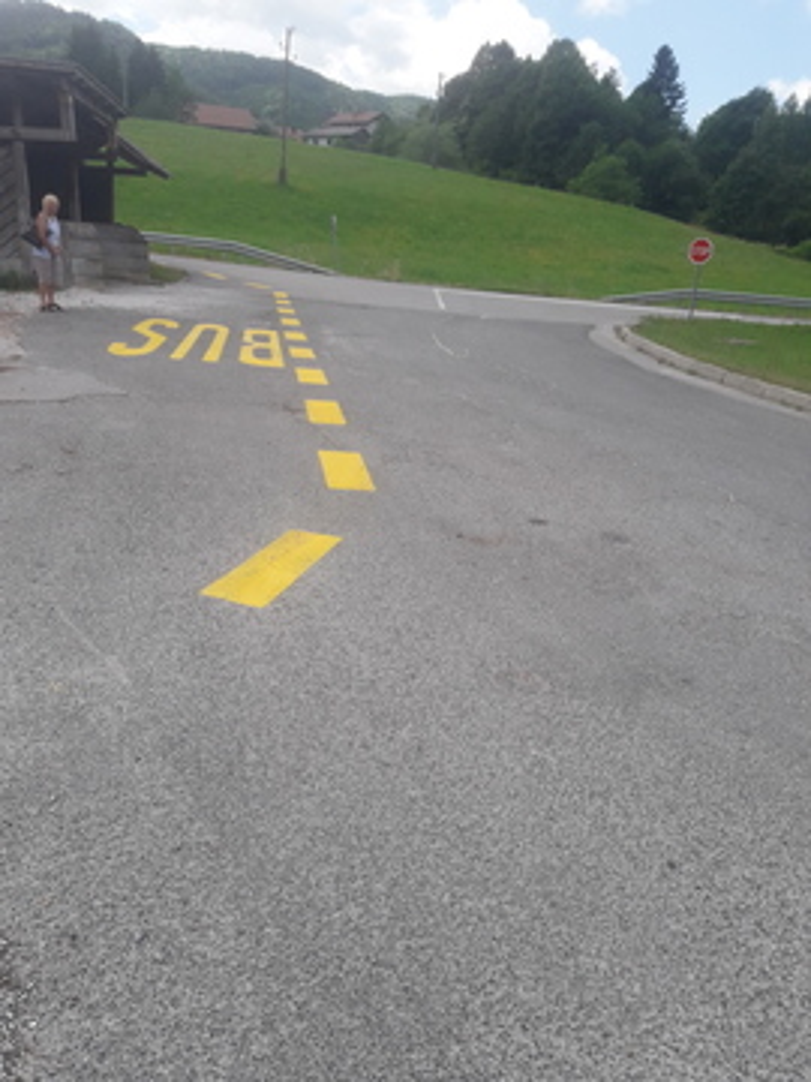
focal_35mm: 28
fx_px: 875
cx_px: 406
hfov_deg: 49.7
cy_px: 541
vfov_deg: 63.4
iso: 40
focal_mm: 3.7
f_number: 1.9
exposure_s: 1/1001
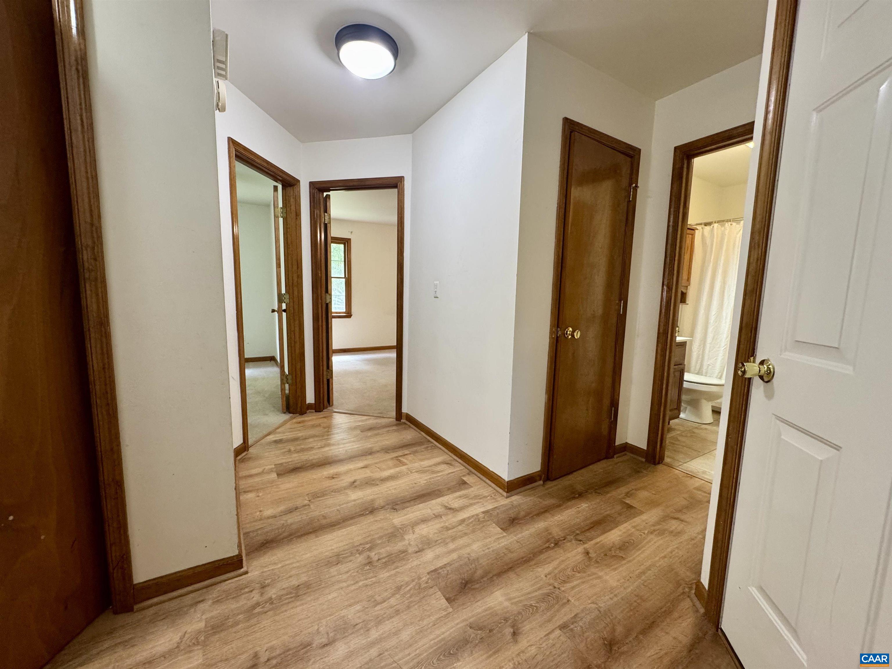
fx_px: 361
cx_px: 446
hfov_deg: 102.1
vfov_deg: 85.7
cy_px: 334
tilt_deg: -6.5
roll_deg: -1.8
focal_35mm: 14
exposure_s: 1/60
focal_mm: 2.22
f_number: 2.2
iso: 250
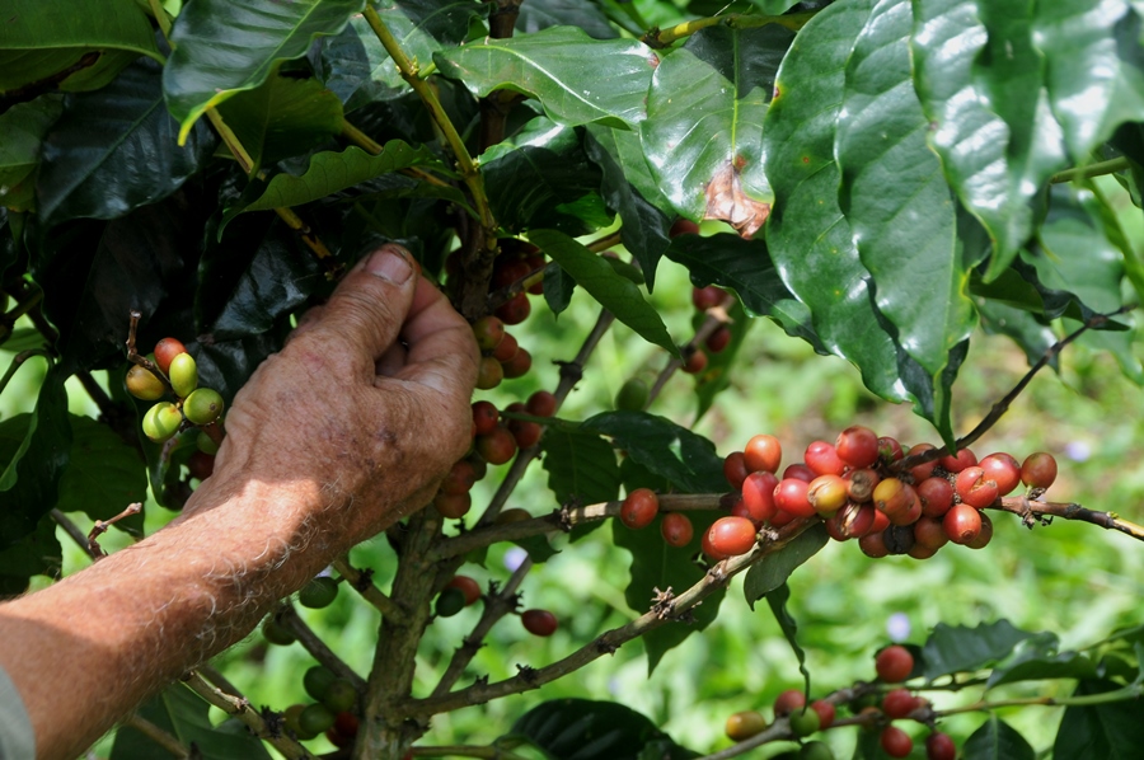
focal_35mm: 195
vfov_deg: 7.0
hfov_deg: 10.6
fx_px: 6190
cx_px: 572
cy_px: 380
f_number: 7.1
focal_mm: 130
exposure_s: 1/160
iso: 250
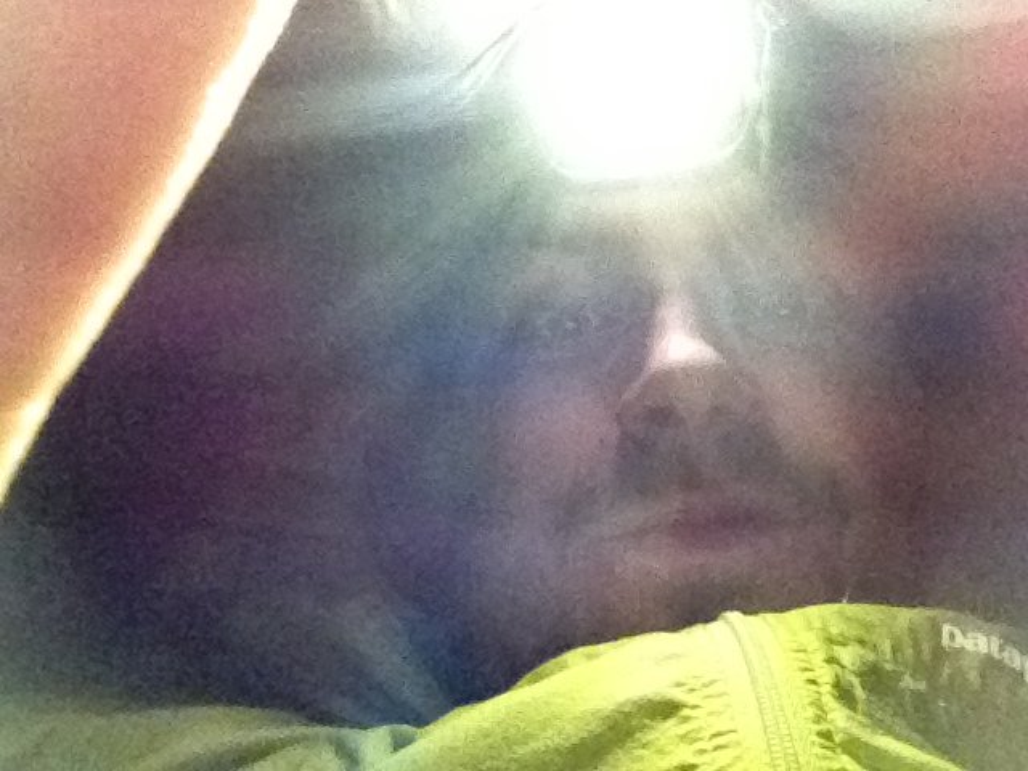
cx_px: 514
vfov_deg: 40.7
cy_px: 386
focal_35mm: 35
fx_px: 1039
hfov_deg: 52.6
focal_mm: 1.85
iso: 2500
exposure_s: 1/15
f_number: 2.4
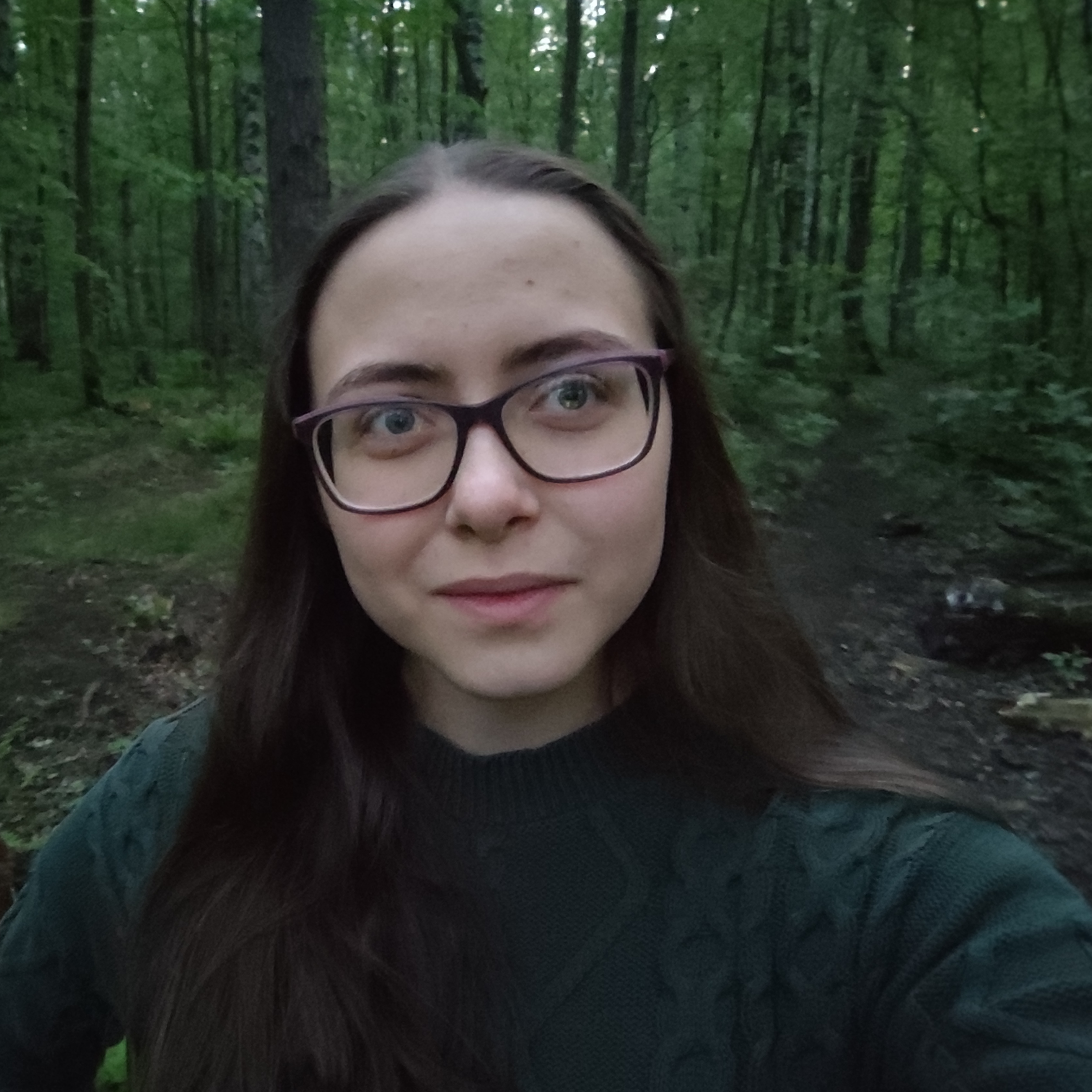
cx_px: 417
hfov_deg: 55.1
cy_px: 544
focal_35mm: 29
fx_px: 1035
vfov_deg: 55.6
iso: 3200
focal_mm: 3.27
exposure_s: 1/10
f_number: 2.45
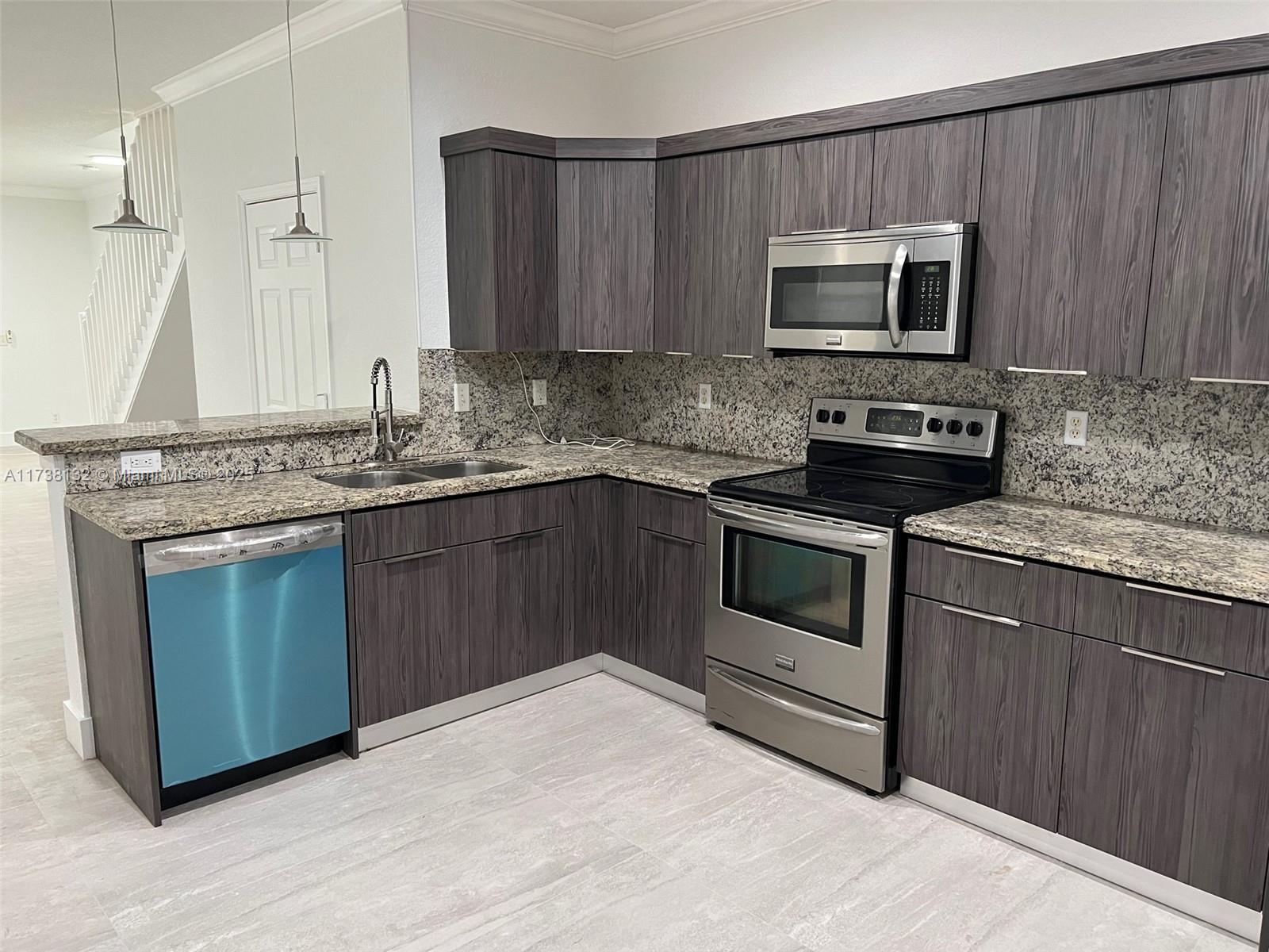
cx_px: 634
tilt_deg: -10.9
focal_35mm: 26
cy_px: 476
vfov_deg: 53.1
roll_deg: +0.5
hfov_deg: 67.3
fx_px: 953
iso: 200
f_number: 1.5
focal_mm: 5.7
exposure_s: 1/60
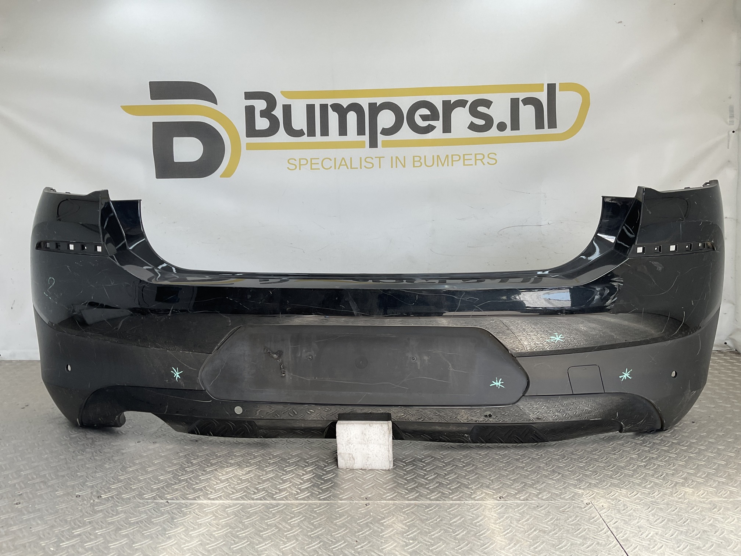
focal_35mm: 29
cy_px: 278
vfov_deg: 48.2
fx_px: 621
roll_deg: -0.7
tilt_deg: -7.6
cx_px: 370
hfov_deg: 61.7
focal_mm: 3
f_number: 1.8
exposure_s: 1/251
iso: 16
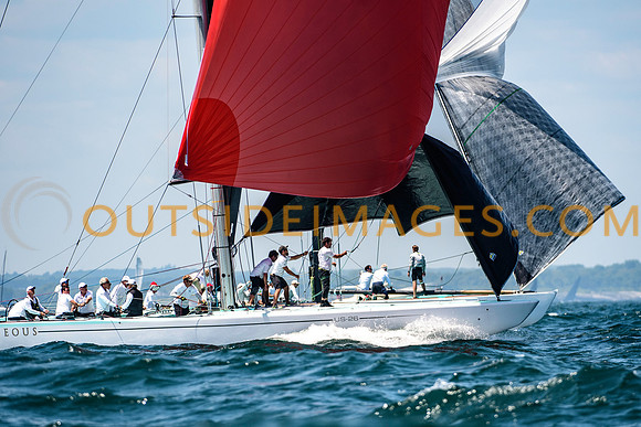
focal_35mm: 468
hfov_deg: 4.4
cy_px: 222
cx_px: 333
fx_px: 8333
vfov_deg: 2.9
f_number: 5
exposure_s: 1/2500
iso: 400
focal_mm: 300
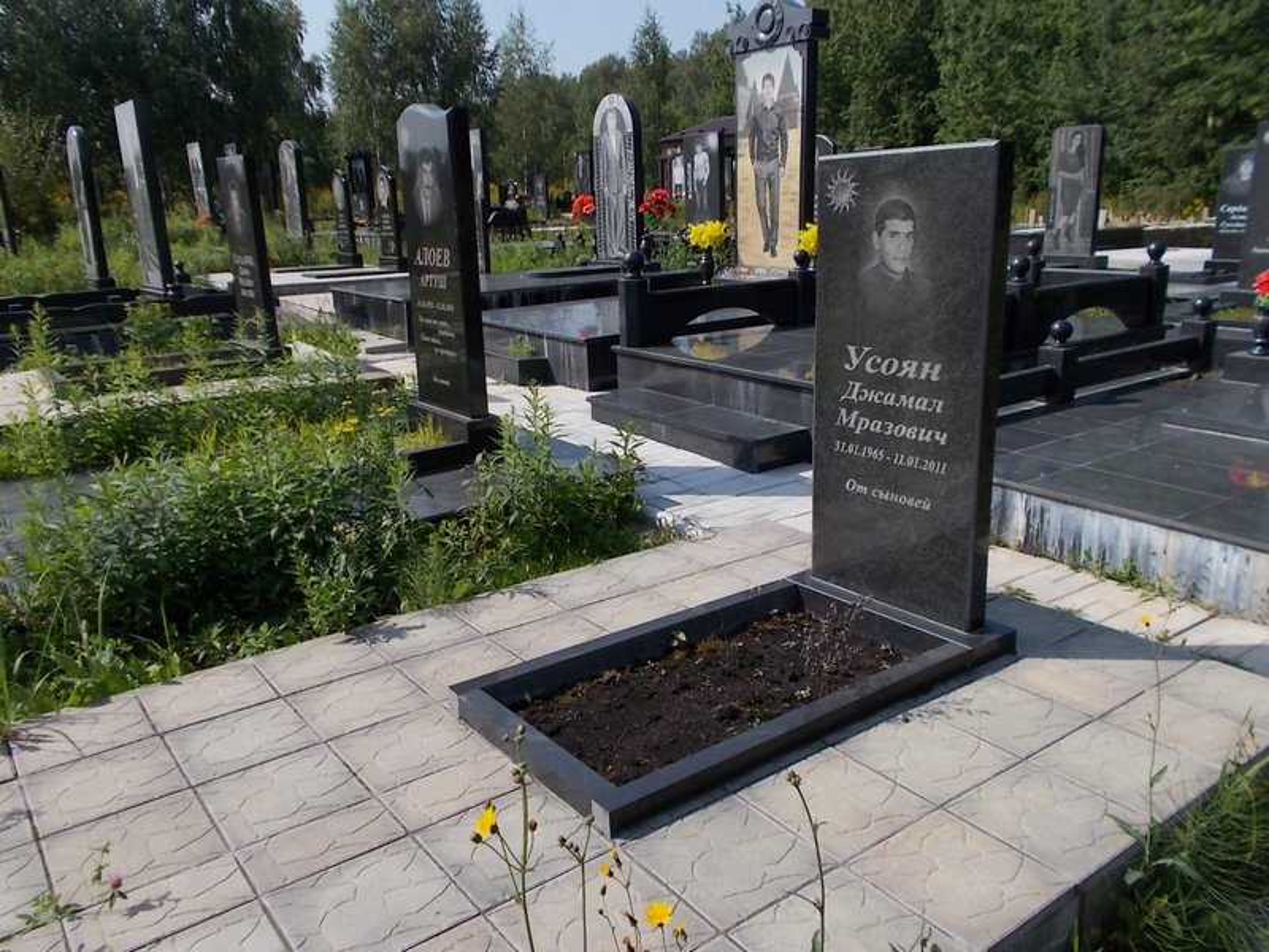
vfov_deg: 53.1
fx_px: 953
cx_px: 634
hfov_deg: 67.3
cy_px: 476
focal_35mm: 26
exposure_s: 1/200
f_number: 8
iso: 80
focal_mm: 4.6
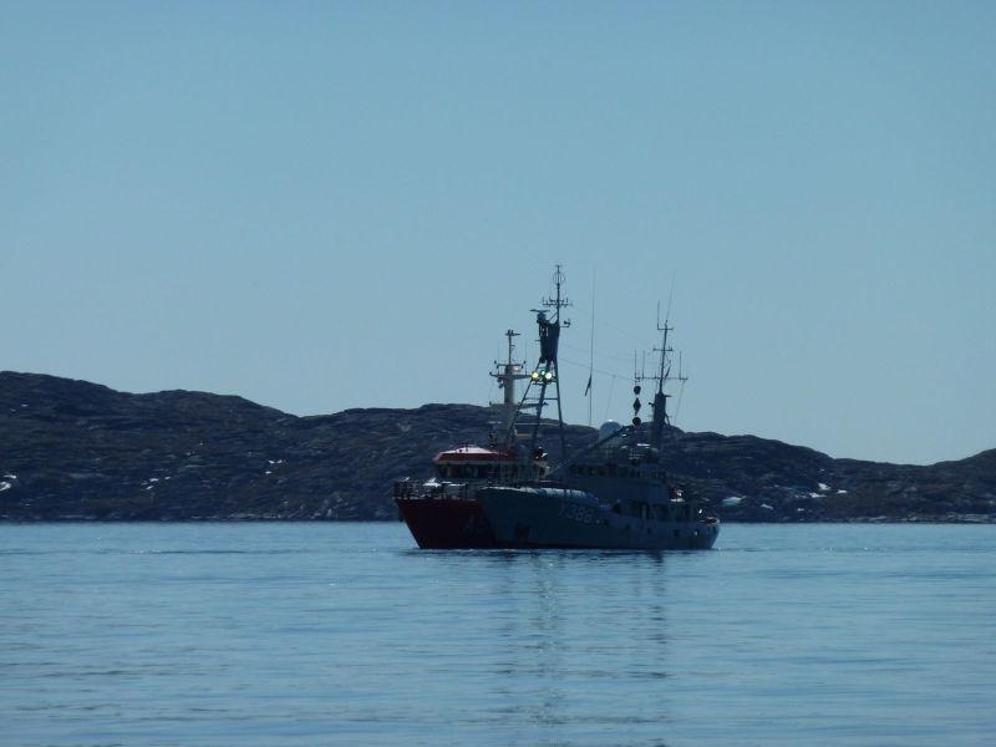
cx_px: 498
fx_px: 8632
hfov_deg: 6.6
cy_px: 374
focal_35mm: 300
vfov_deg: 5.0
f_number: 6.3
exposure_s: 1/1000
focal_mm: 49.2
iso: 80
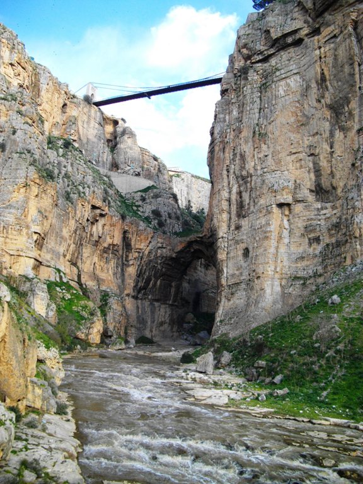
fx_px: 433
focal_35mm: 31
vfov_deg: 58.4
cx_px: 182
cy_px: 242
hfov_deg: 45.4
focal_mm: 5.7
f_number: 2.9
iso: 100
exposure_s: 1/320
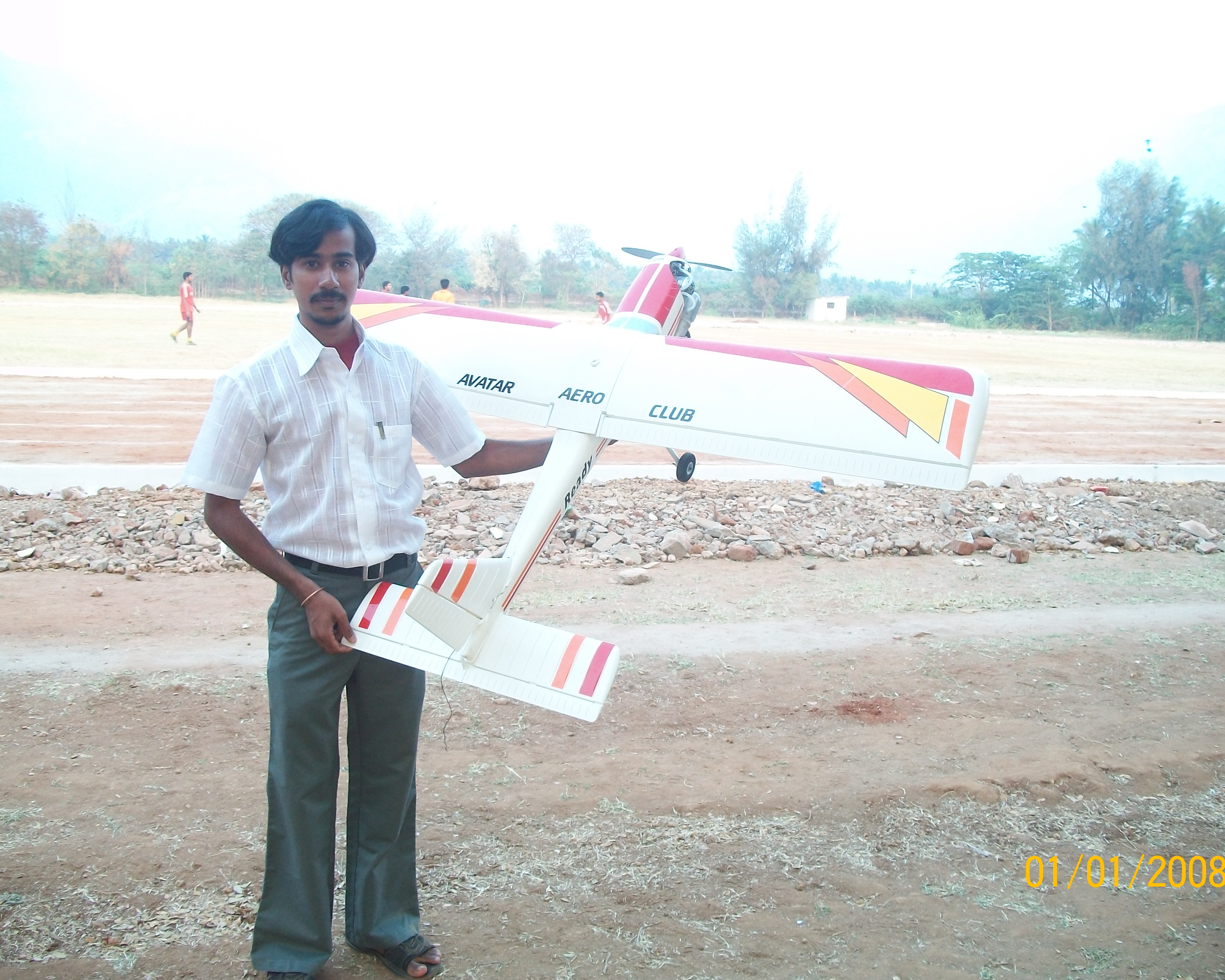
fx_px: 1233
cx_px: 629
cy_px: 483
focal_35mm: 34
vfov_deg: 43.4
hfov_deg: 52.8
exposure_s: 1/40
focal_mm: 5.7
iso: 80
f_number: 2.9
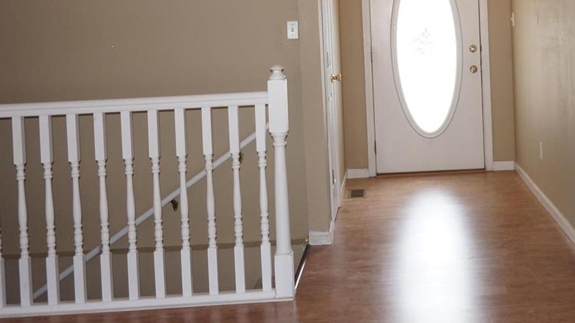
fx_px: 884
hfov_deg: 35.1
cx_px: 439
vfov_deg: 20.4
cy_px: 49
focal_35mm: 58
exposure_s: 1/160
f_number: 4
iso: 640
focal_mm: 20
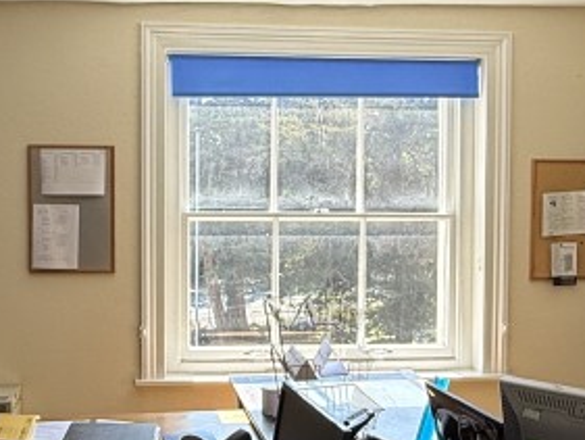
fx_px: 862
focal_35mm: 51
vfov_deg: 28.6
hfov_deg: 37.2
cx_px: 217
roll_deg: -0.9
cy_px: 229
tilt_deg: -2.7
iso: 50
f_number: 2.2
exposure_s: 1/182
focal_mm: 2.22
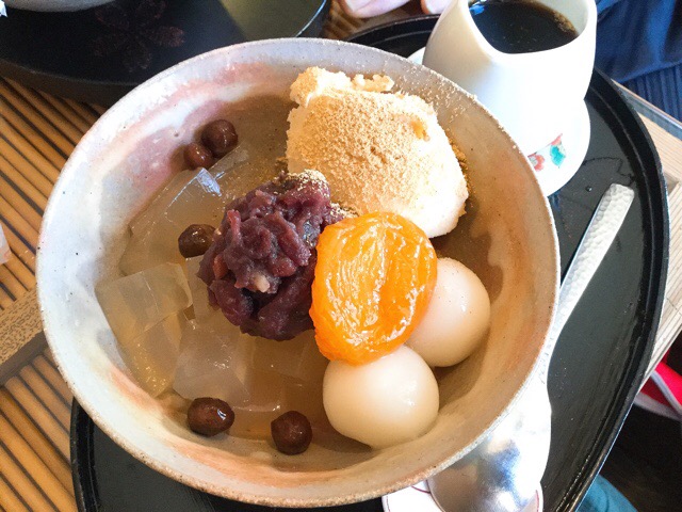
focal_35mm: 31
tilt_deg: -64.2
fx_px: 611
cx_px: 341
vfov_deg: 45.4
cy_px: 256
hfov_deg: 58.4
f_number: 2.4
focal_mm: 3.3
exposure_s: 1/30
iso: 200
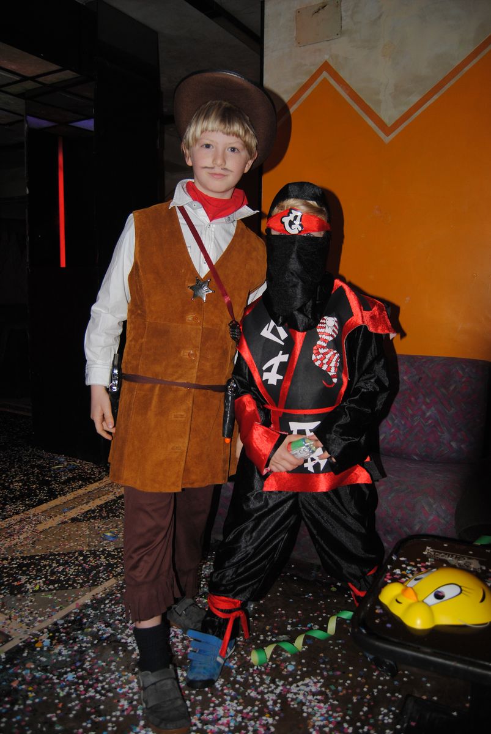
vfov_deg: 67.3
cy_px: 367
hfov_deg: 48.0
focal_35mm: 27
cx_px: 246
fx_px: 551
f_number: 3.5
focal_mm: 18
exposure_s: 1/60
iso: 200
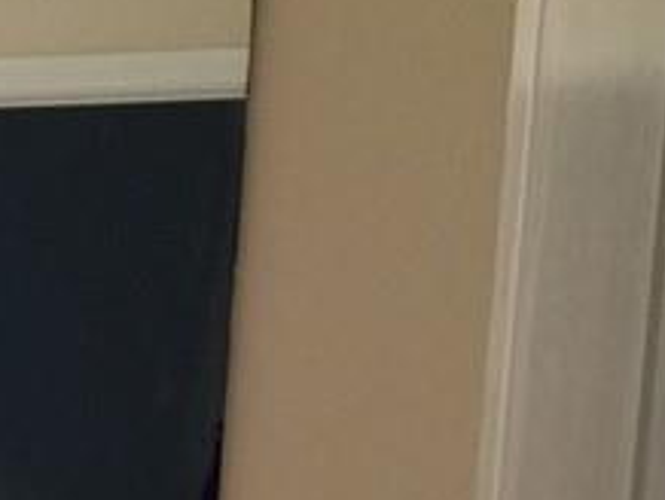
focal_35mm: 136
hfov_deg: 12.2
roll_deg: -1.0
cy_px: 954
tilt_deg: -10.4
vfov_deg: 10.2
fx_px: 2616
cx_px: -799
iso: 40
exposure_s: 1/30
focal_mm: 4.15
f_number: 2.2
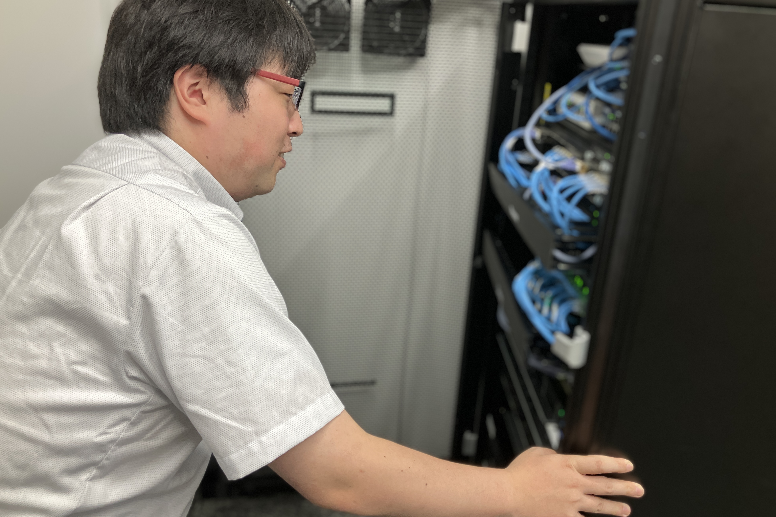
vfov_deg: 43.6
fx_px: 647
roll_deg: -4.5
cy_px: 263
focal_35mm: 30
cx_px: 386
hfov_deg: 61.9
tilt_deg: -20.3
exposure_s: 1/60
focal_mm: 3.99
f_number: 1.8
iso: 125
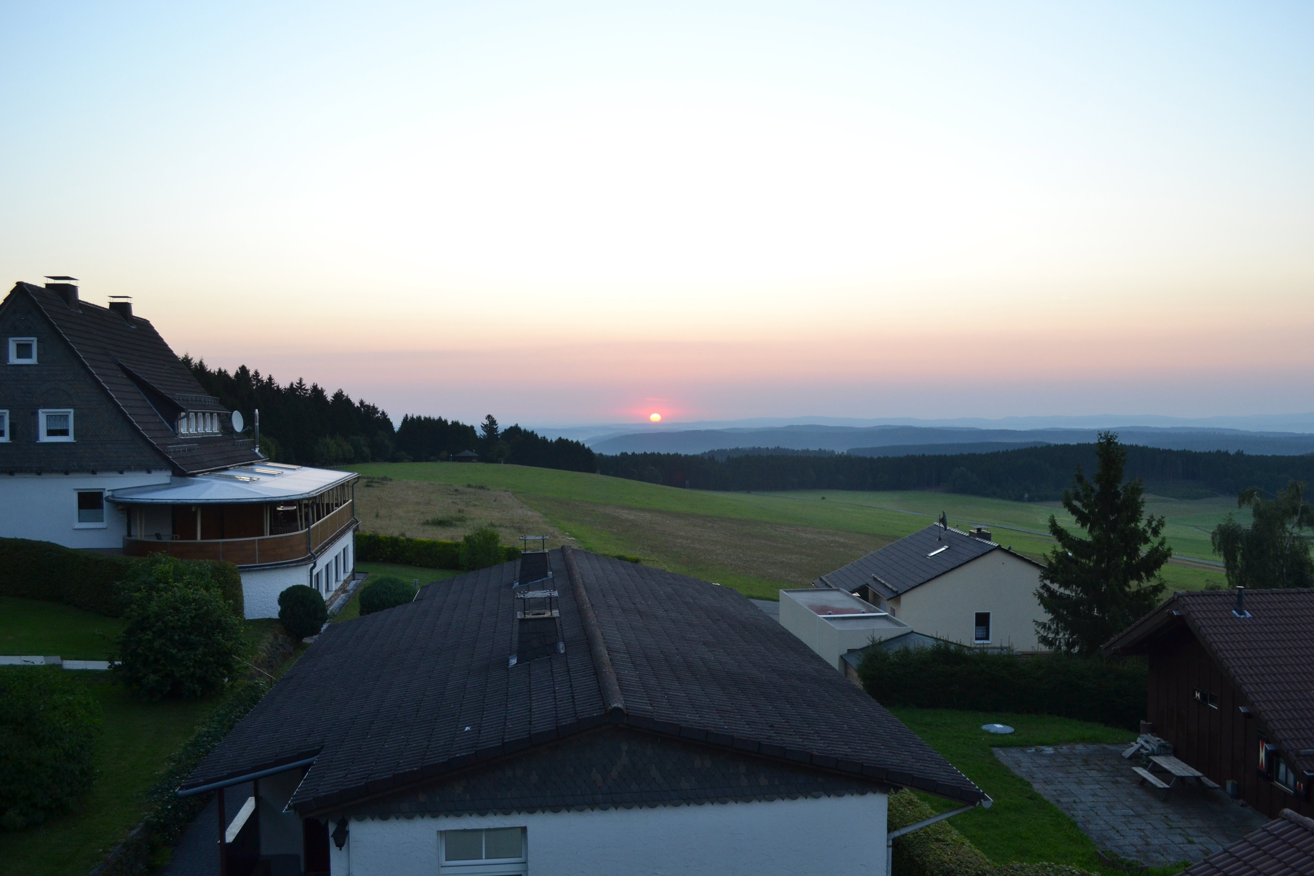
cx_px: 657
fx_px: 1095
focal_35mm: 30
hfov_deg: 61.9
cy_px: 438
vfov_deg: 43.6
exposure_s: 1/100
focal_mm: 20
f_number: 5
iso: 400
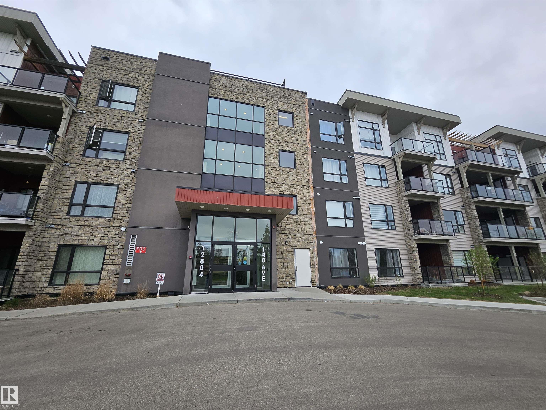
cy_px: 205
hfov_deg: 106.2
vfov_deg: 89.9
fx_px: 205
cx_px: 273
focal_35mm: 13
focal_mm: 1.74
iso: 32
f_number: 2.2
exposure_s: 1/786
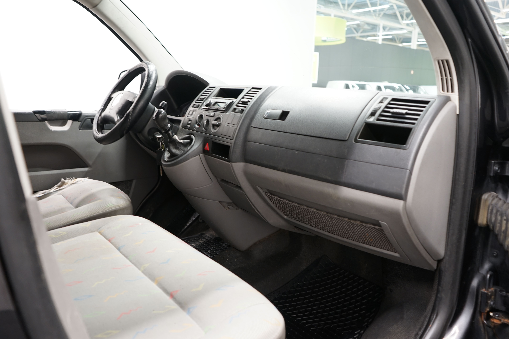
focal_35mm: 28
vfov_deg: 46.4
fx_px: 396
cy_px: 170
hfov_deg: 65.5
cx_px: 254
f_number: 4.5
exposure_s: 1/4
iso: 400
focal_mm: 28
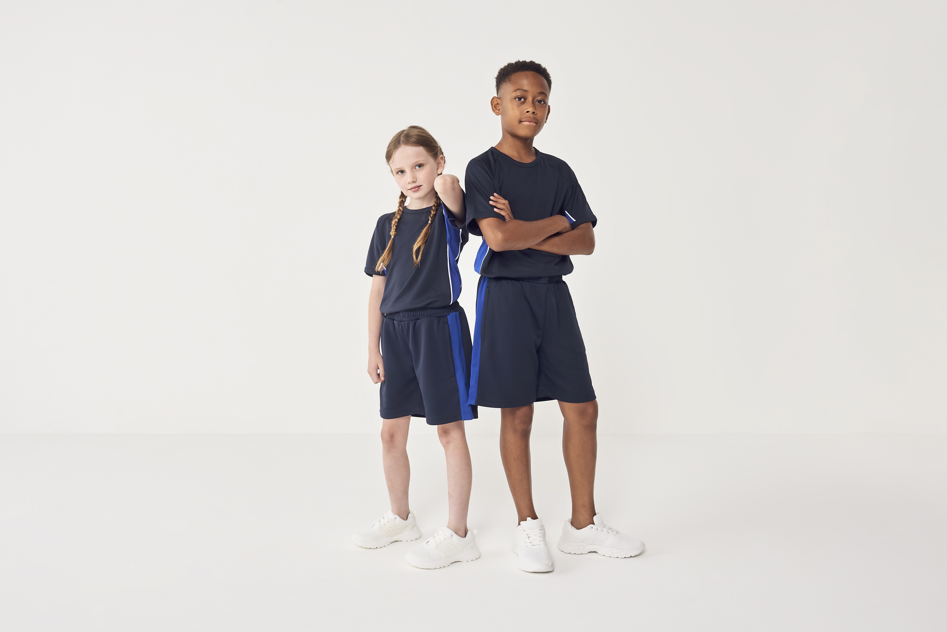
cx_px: 474
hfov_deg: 58.7
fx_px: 842
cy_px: 316
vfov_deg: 41.1
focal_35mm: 32
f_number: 8
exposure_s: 1/200
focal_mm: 32
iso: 320
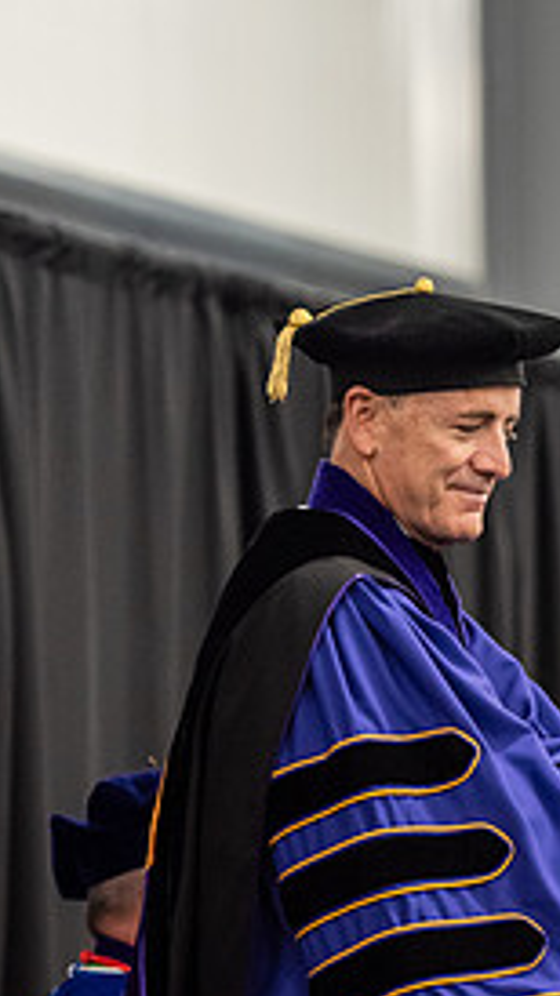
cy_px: 638
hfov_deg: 4.9
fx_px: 6445
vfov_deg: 8.8
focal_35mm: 244
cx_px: 811
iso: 2500
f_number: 3.2
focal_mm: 110
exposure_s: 1/200
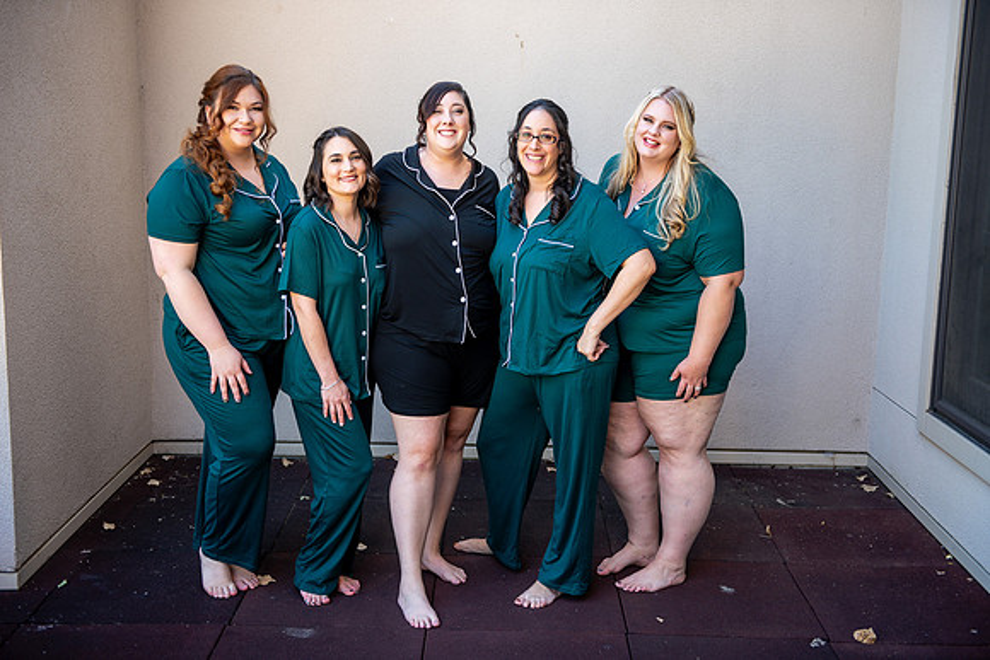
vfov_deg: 29.9
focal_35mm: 45
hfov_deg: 43.6
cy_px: 330
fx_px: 1238
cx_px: 495
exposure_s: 1/125
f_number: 2.8
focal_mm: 45
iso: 200
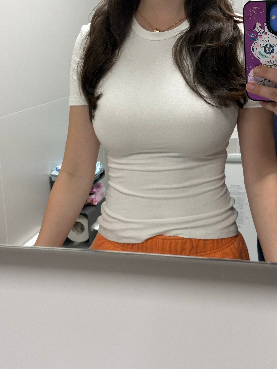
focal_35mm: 52
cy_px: 184
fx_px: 555
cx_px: 138
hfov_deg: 28.0
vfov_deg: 36.8
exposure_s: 1/50
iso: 50
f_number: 1.6
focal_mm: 5.96
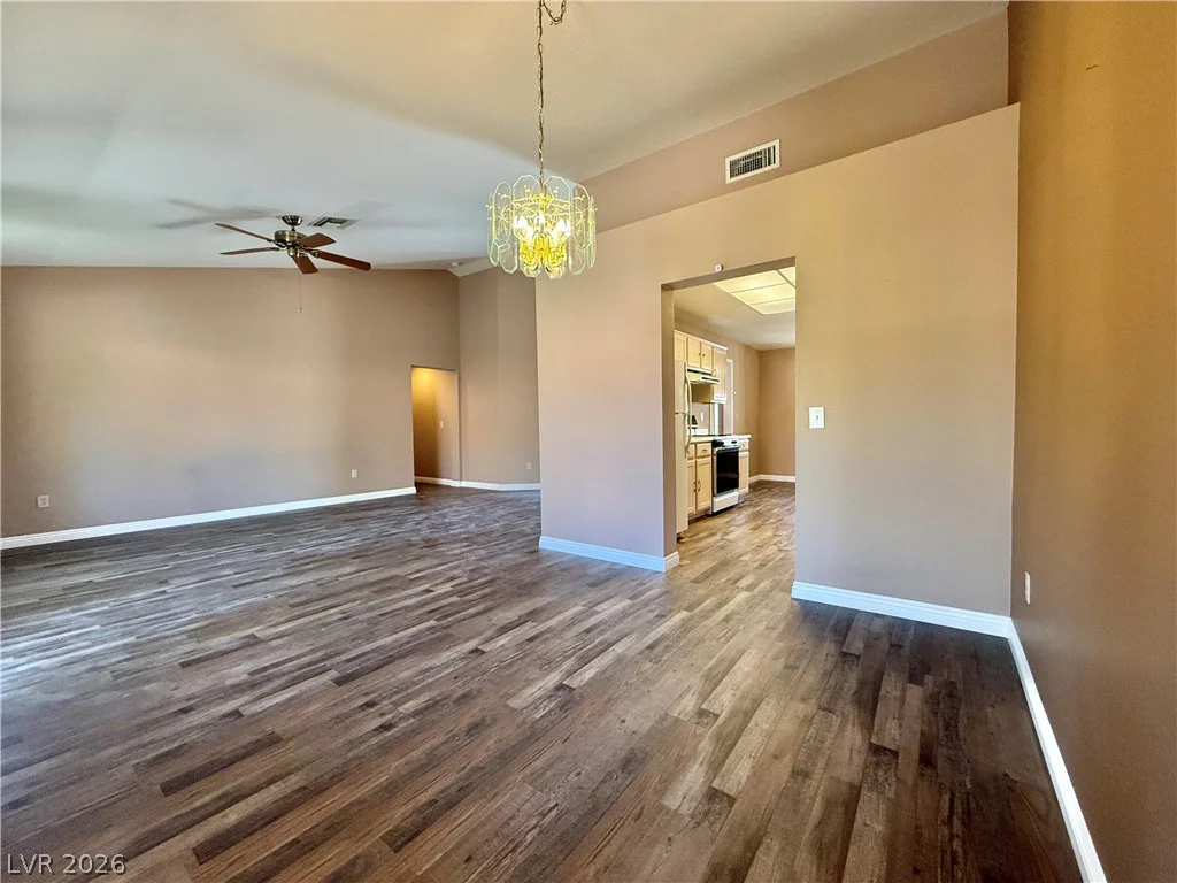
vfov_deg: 85.7
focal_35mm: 14
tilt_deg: -1.8
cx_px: 588
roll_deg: +0.5
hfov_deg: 102.1
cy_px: 442
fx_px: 476
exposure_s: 1/120
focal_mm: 2.22
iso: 320
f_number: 2.2
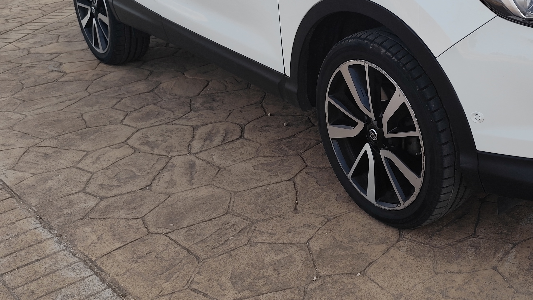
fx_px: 650
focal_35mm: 46
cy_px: 61
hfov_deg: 41.9
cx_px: 452
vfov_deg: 25.5
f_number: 1.65
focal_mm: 6.14
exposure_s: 1/520
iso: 50
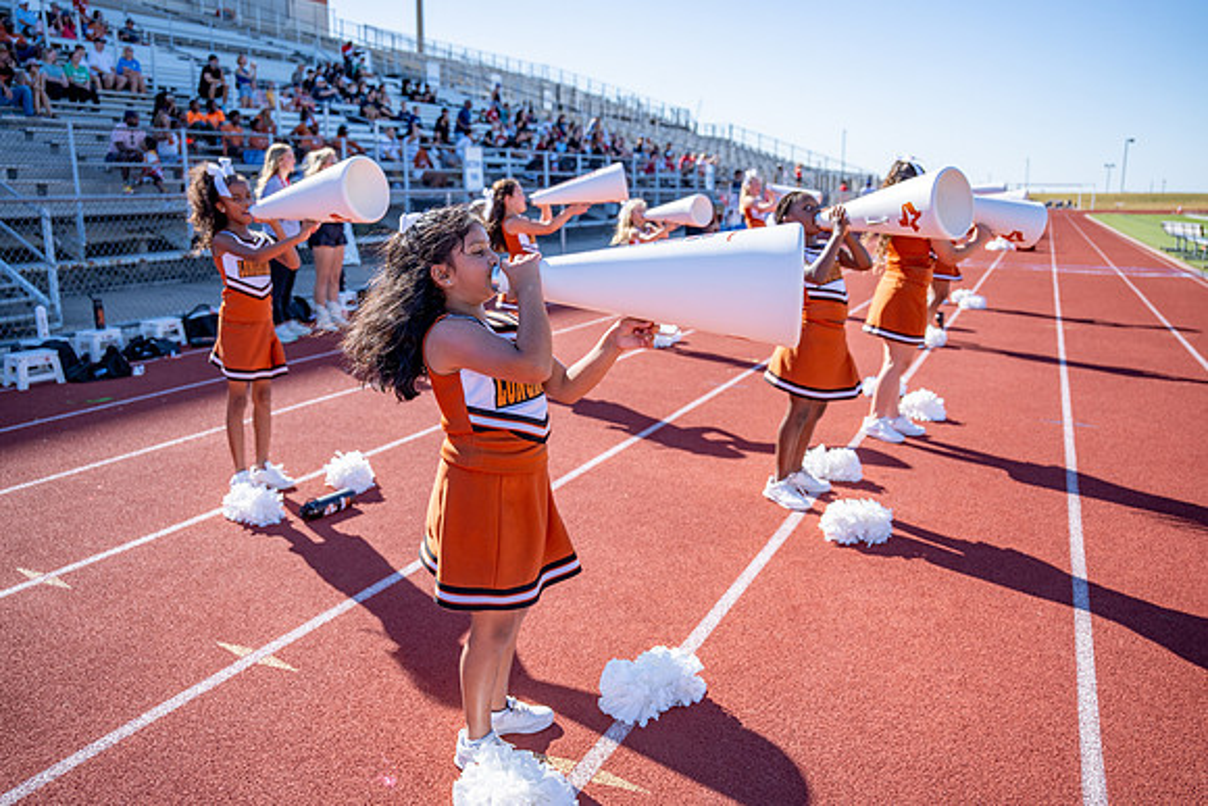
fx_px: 879
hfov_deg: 68.9
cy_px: 392
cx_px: 564
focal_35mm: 26
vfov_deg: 49.3
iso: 100
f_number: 2.8
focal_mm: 24
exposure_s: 1/1600
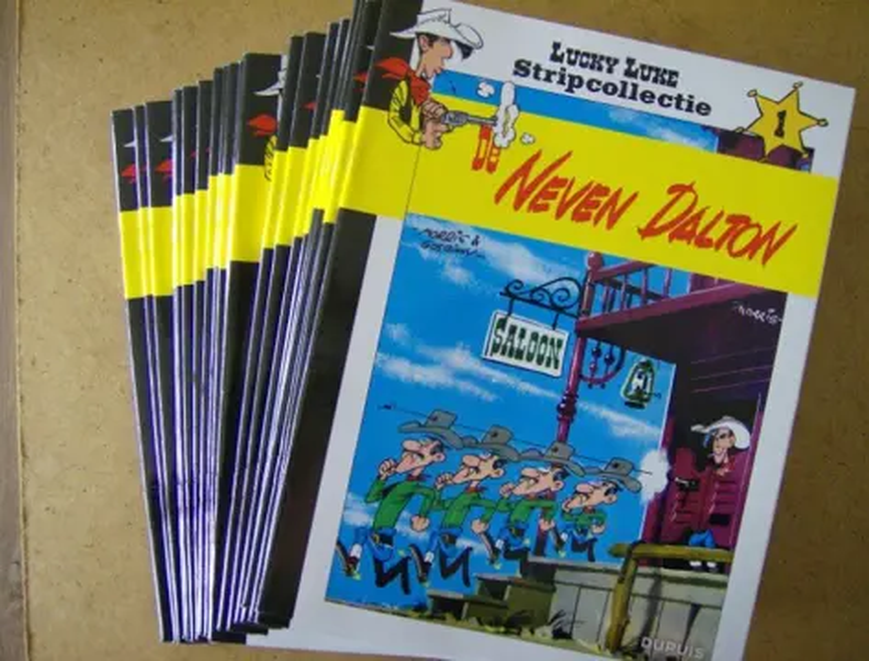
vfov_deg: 40.0
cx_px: 434
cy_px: 330
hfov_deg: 51.1
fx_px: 909
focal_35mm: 36
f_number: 2.8
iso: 197
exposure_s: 1/64
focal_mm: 6
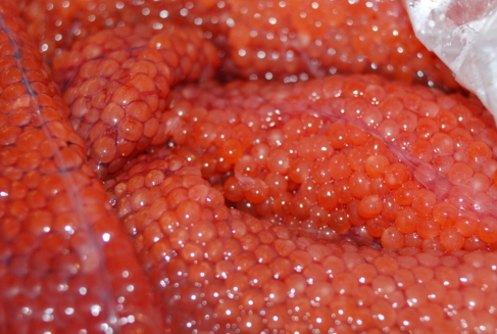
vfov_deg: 21.1
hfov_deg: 31.1
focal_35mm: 65
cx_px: 259
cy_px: 159
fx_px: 894
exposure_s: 1/60
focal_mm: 35
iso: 200
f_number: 2.8
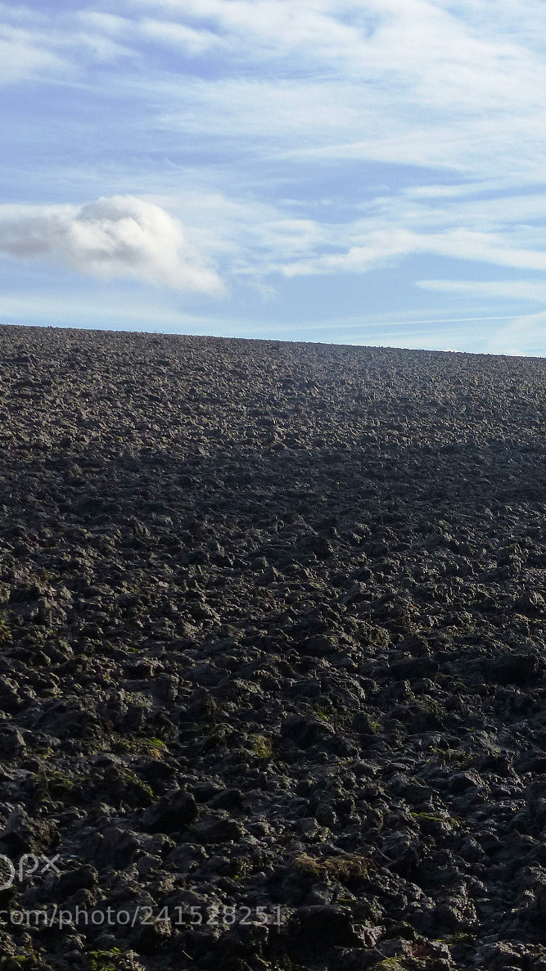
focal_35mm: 97
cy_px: 489
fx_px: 2497
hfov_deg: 12.4
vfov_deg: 22.0
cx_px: 512
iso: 160
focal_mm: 11.9
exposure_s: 1/1600
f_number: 4
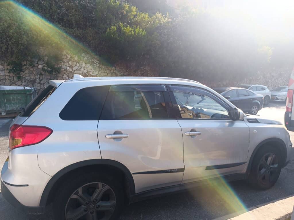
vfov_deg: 56.8
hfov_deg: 71.6
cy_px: 110
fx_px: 204
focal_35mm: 24
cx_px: 147
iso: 50
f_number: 1.6
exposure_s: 1/229
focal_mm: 6.1
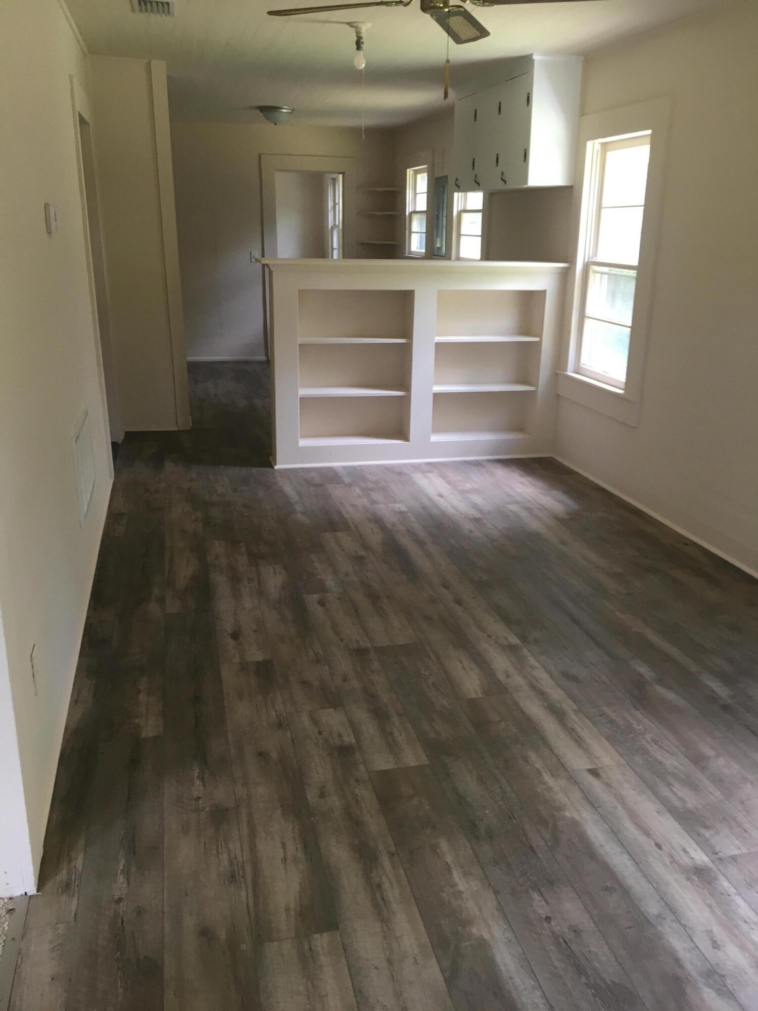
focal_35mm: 29
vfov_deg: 61.7
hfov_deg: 48.2
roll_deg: -0.8
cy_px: 506
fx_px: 847
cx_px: 379
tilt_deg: -16.6
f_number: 2.2
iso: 64
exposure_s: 1/30
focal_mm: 4.15
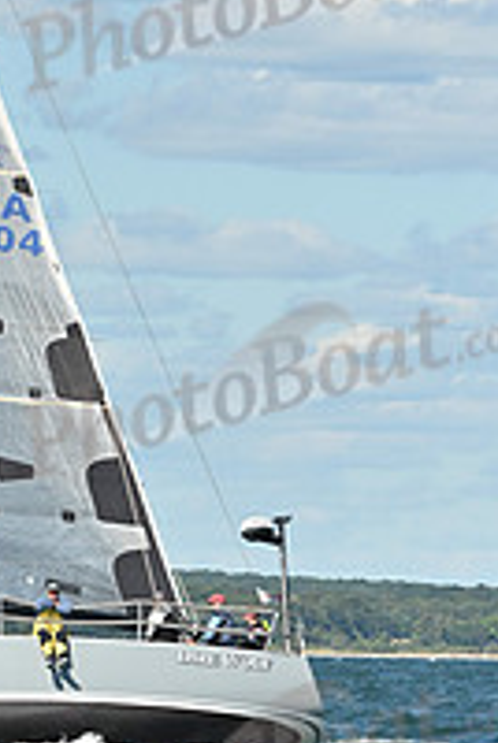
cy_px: 241
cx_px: -169
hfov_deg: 2.6
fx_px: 10773
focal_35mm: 521
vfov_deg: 4.0
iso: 320
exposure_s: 1/4000
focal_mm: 180
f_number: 5
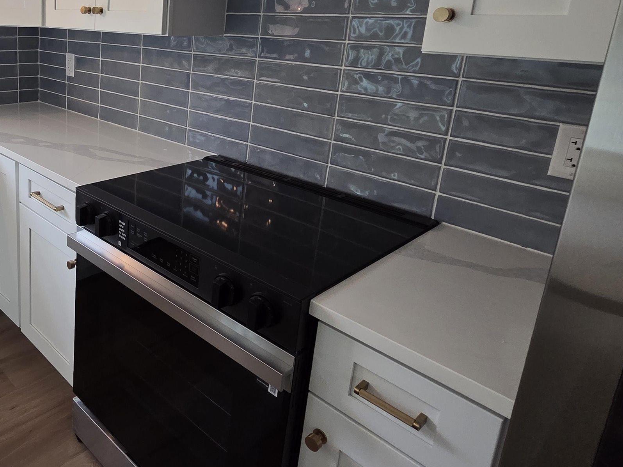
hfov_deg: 61.4
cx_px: 94
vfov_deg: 52.9
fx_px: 450
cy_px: 129
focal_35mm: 25
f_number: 2.2
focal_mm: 2.2
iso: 200
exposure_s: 1/60
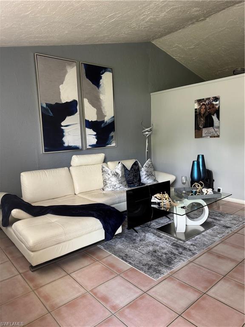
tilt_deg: -6.4
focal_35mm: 24
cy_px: 164
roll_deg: +2.3
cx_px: 122
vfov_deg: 71.6
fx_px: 226
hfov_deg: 56.8
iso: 200
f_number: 1.78
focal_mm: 6.76
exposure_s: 1/79
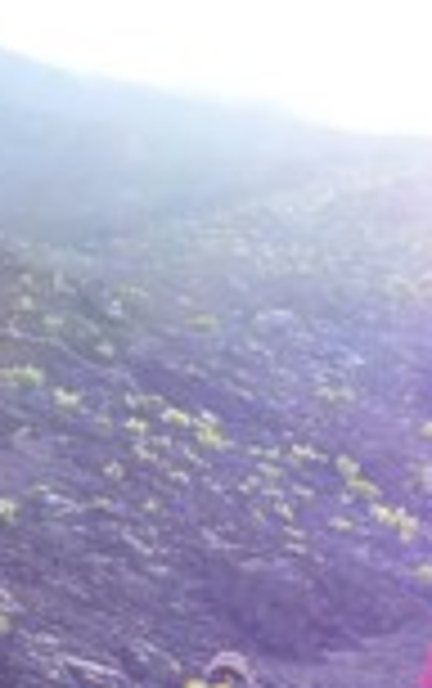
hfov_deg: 11.6
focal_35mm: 112
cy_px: 499
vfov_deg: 18.5
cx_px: 405
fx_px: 2104
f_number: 3.5
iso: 160
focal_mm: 6.4
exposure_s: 1/400
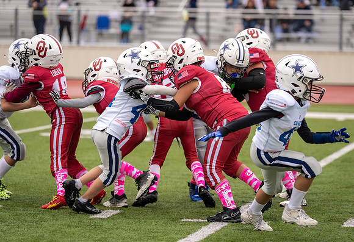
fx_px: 1755
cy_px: 117
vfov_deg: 7.9
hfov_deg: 11.5
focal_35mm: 177
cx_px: 208
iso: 160
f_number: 2.8
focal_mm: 144
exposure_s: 1/1250
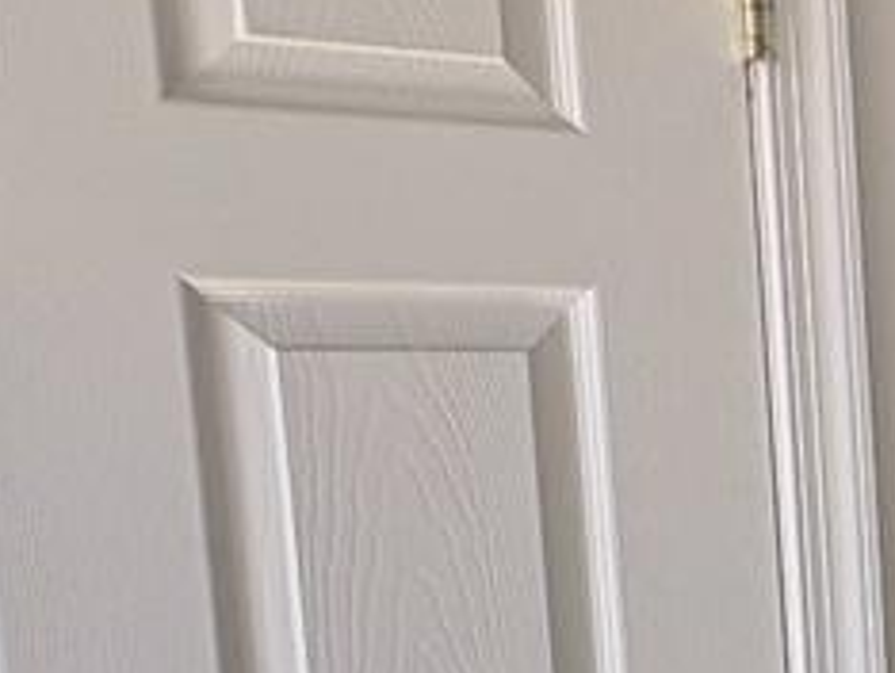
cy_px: 673
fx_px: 2226
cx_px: 1882
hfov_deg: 16.3
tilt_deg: -6.7
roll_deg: +0.4
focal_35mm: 86
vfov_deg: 16.8
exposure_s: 1/235
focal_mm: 2.22
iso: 64
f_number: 2.2
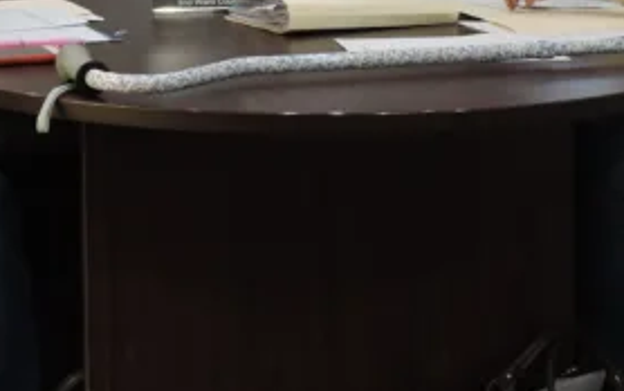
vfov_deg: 14.7
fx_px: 1429
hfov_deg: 24.3
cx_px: 152
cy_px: -166
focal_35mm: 84
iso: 400
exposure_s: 1/25
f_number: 3.2
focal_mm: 5.9
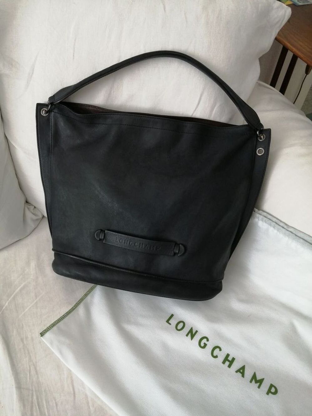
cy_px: 208
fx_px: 312
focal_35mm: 26
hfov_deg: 53.1
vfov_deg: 67.3
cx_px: 156
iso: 100
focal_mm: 3.46
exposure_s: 1/100
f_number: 1.8
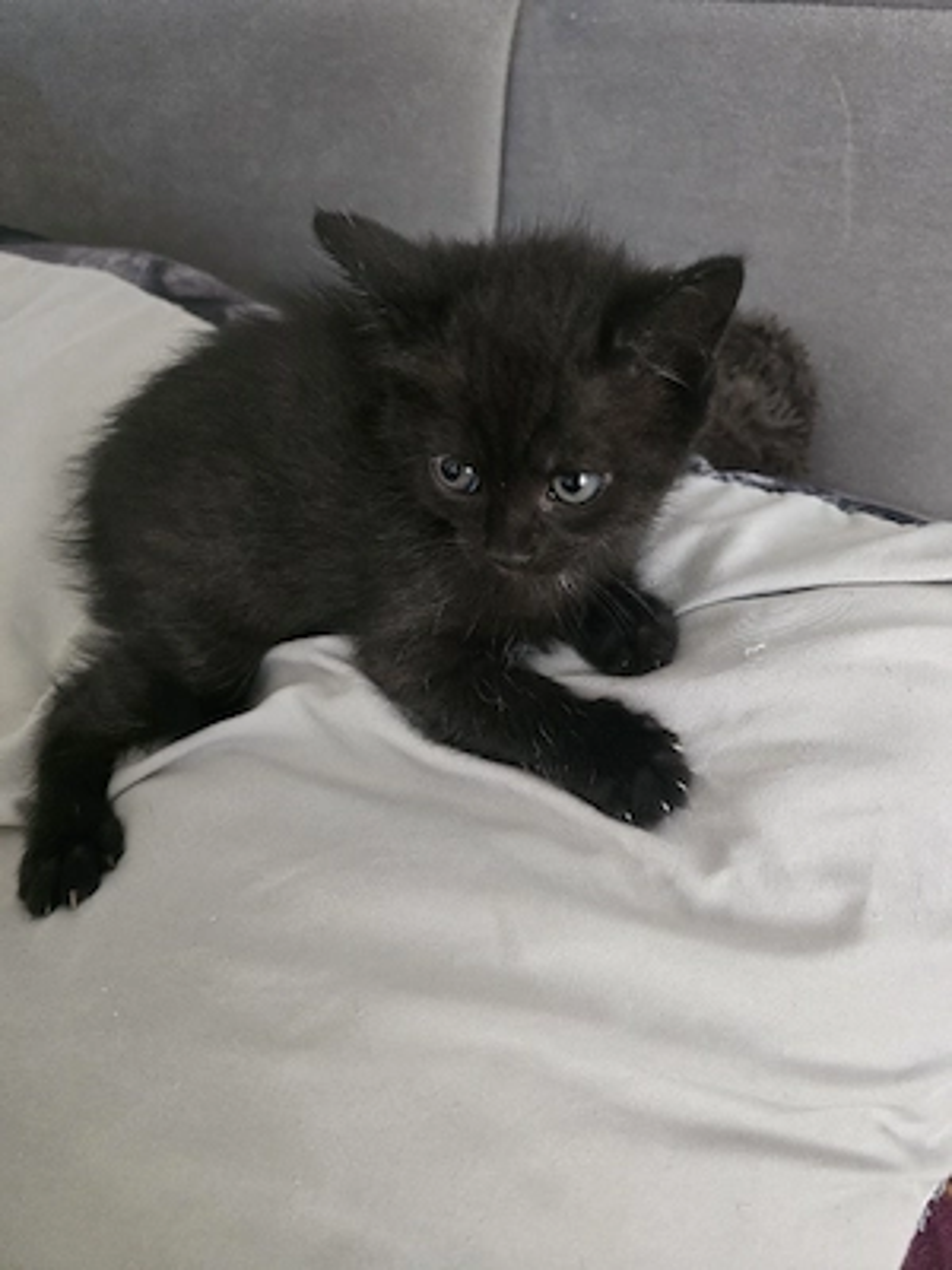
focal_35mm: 23
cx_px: 476
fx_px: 843
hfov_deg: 58.9
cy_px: 635
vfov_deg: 73.9
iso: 1600
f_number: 1.7
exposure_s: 1/101
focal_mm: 6.3
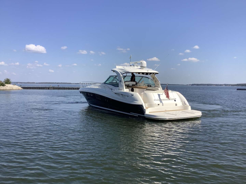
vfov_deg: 45.4
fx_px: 220
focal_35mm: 31
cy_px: 92
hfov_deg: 58.4
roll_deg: -0.2
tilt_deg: -1.9
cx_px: 123
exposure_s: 1/2037
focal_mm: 3.3
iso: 25
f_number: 2.4
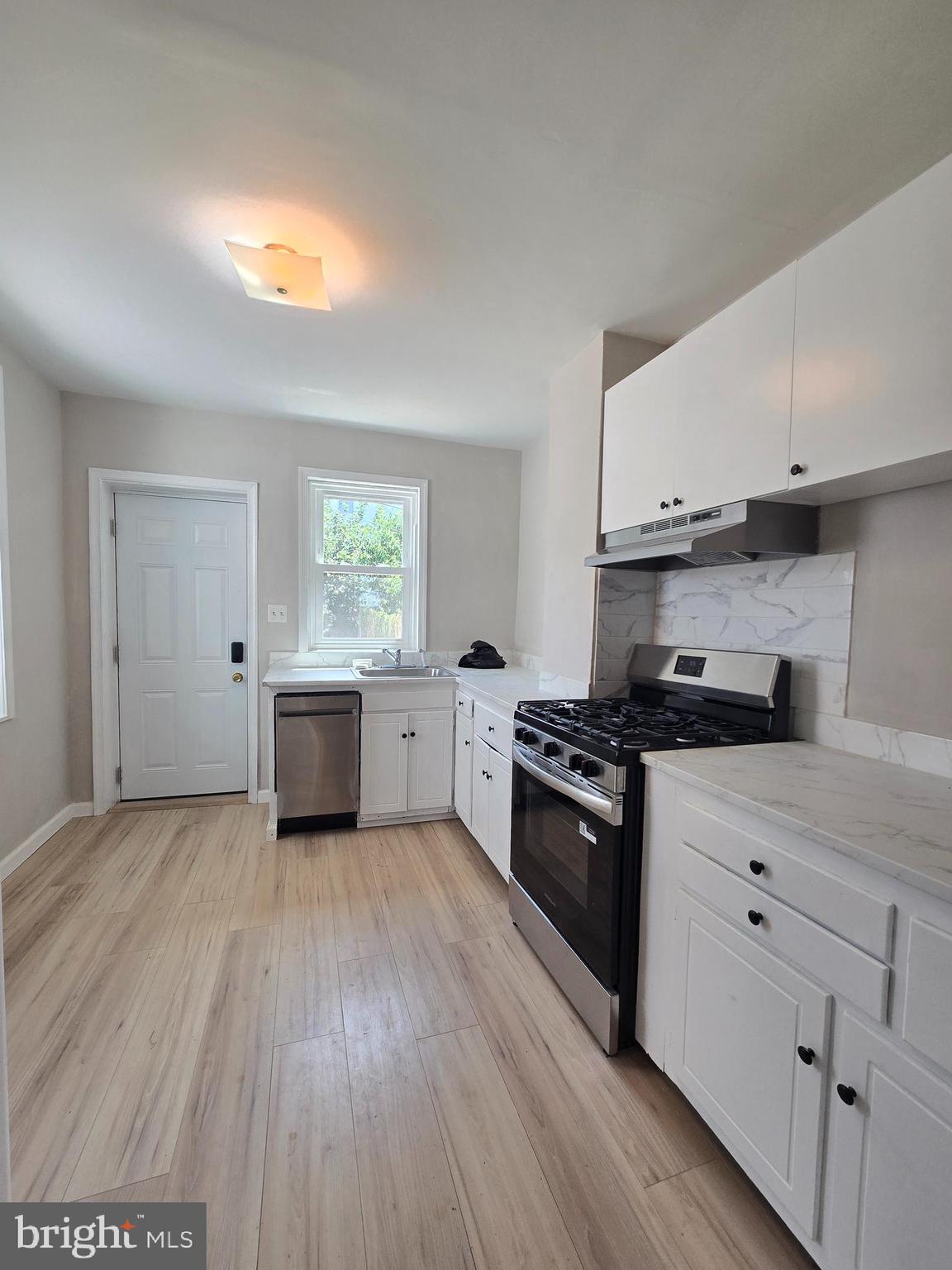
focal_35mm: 13
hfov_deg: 89.9
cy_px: 635
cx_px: 476
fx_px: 477
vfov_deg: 106.2
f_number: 2.2
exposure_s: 1/120
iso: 64
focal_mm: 2.2
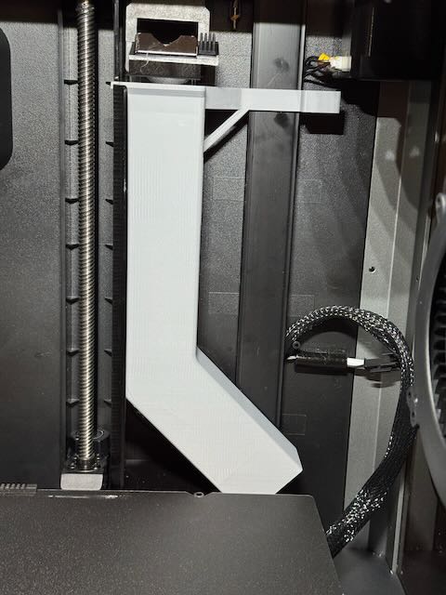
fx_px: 825
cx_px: 223
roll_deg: -1.3
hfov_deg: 30.3
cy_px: 298
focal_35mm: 48
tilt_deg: -15.0
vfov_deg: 39.7
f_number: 1.78
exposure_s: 1/40
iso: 320
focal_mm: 6.76
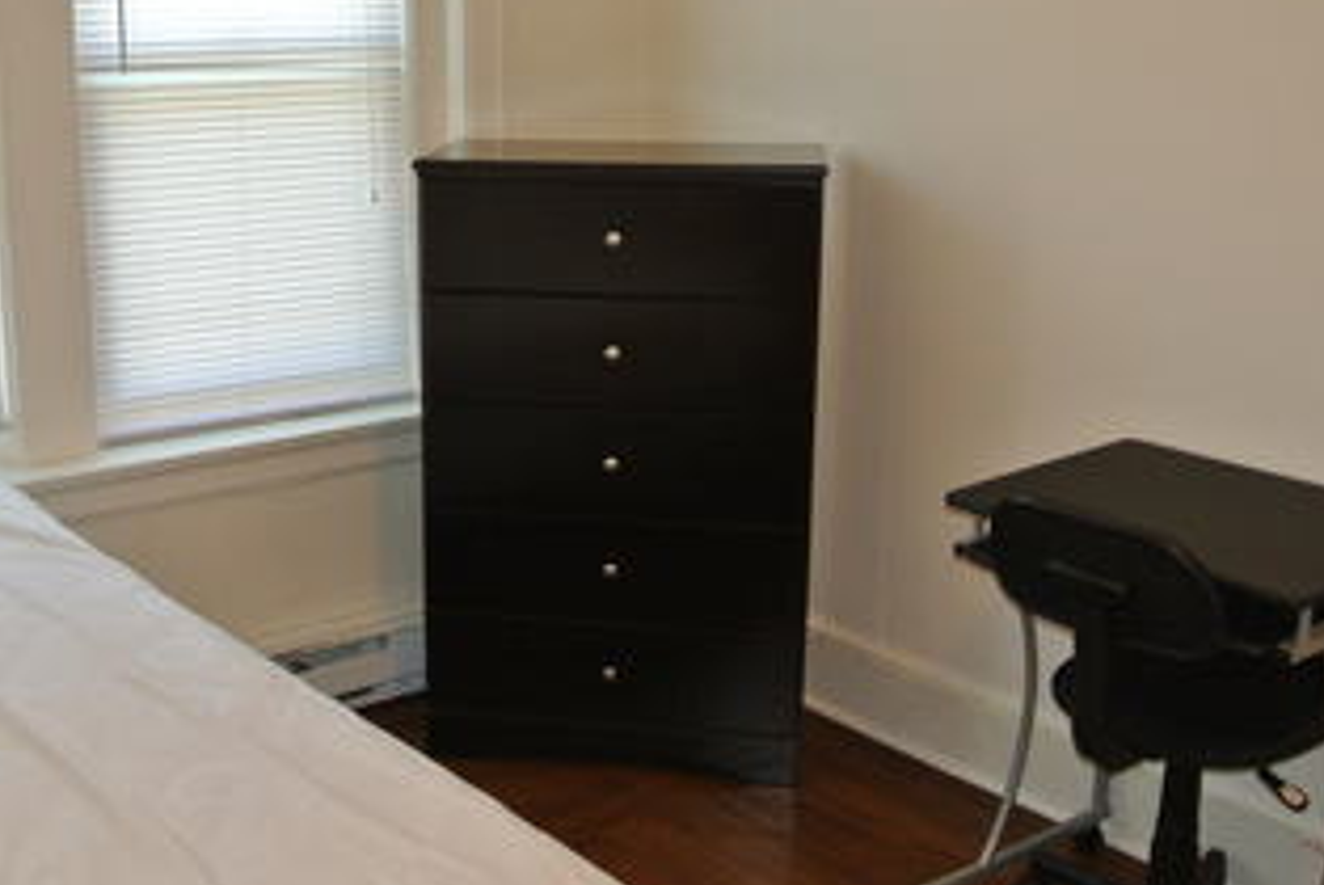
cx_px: 468
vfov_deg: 30.5
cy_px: 360
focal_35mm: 44
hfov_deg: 44.0
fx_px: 1620
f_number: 3.5
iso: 320
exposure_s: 1/60
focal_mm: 10
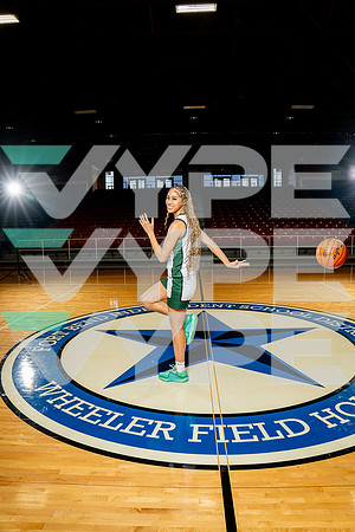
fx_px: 355
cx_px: 178
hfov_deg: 53.1
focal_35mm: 24
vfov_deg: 73.7
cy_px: 266
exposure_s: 1/250
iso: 640
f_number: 5.6
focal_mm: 24
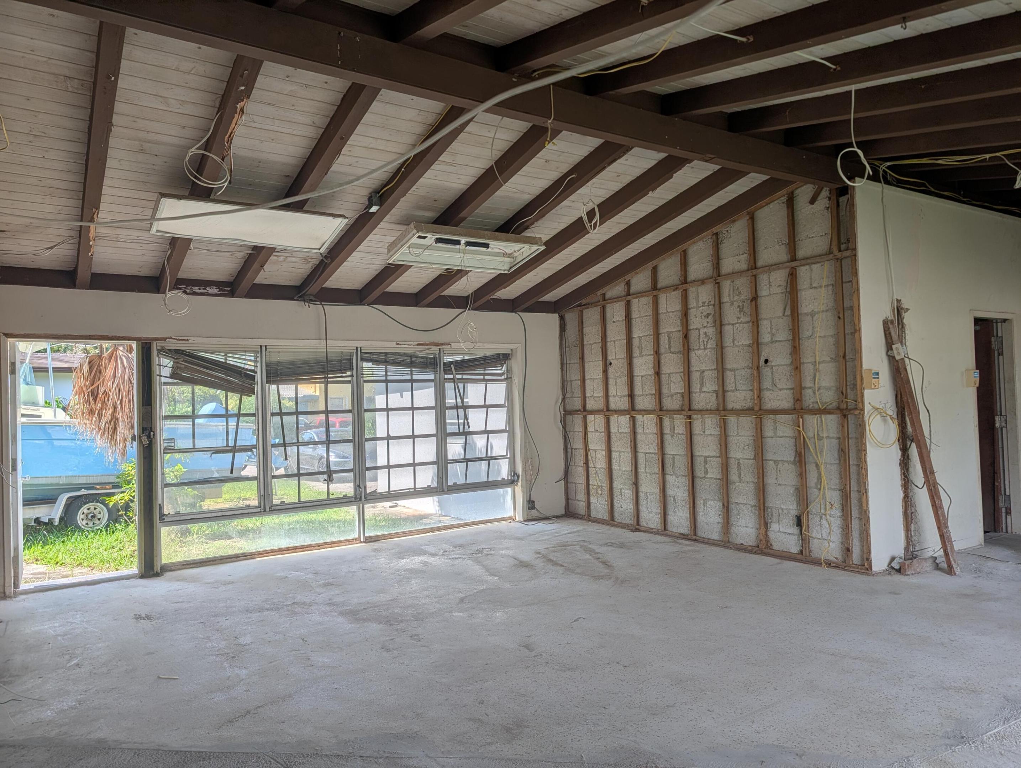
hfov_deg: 71.5
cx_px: 510
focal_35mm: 24
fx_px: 709
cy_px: 384
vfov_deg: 56.9
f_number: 1.68
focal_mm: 6.9
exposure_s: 1/2924
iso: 19
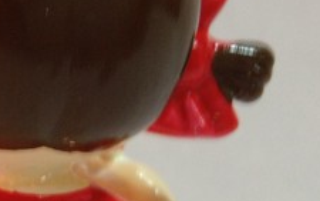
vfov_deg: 9.7
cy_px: 272
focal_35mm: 132
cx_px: -195
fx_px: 1152
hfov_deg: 14.5
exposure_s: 1/25
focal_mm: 4.28
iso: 64
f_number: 2.4
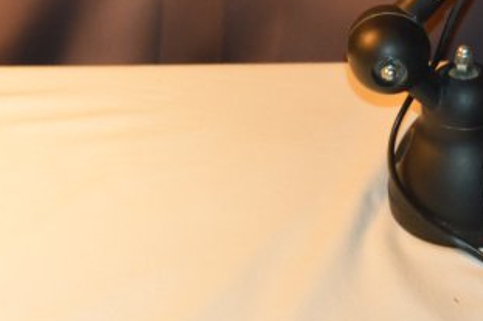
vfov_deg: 9.8
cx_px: 168
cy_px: -242
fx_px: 1782
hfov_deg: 15.4
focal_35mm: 133
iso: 400
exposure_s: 1/100
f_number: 4
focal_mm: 23
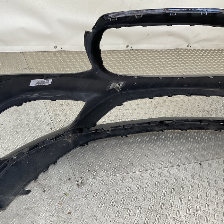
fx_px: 271
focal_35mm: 37
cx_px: 64
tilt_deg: -32.0
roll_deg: -11.3
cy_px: 103
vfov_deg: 44.9
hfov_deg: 43.9
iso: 32
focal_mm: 3
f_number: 1.8
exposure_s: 1/120
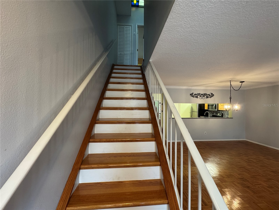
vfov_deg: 85.7
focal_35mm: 14
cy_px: 105
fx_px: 113
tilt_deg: +0.8
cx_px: 140
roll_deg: -0.6
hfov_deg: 102.1
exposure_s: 1/60
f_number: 2.2
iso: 320
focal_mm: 2.22
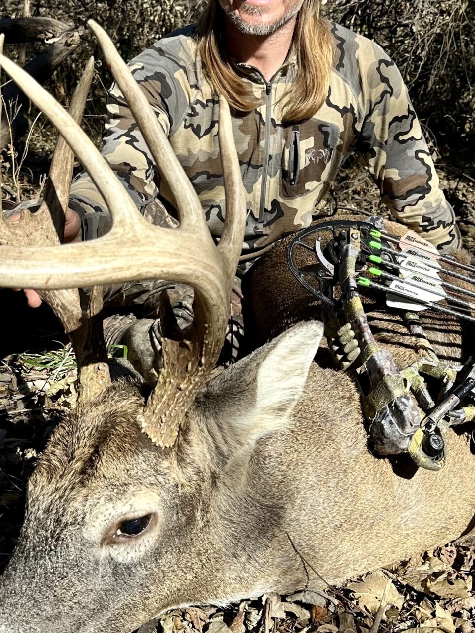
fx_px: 879
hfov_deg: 30.2
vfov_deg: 39.0
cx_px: 260
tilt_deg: -10.2
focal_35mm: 48
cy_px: 193
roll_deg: -1.1
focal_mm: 6.86
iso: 80
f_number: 1.78
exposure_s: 1/2525
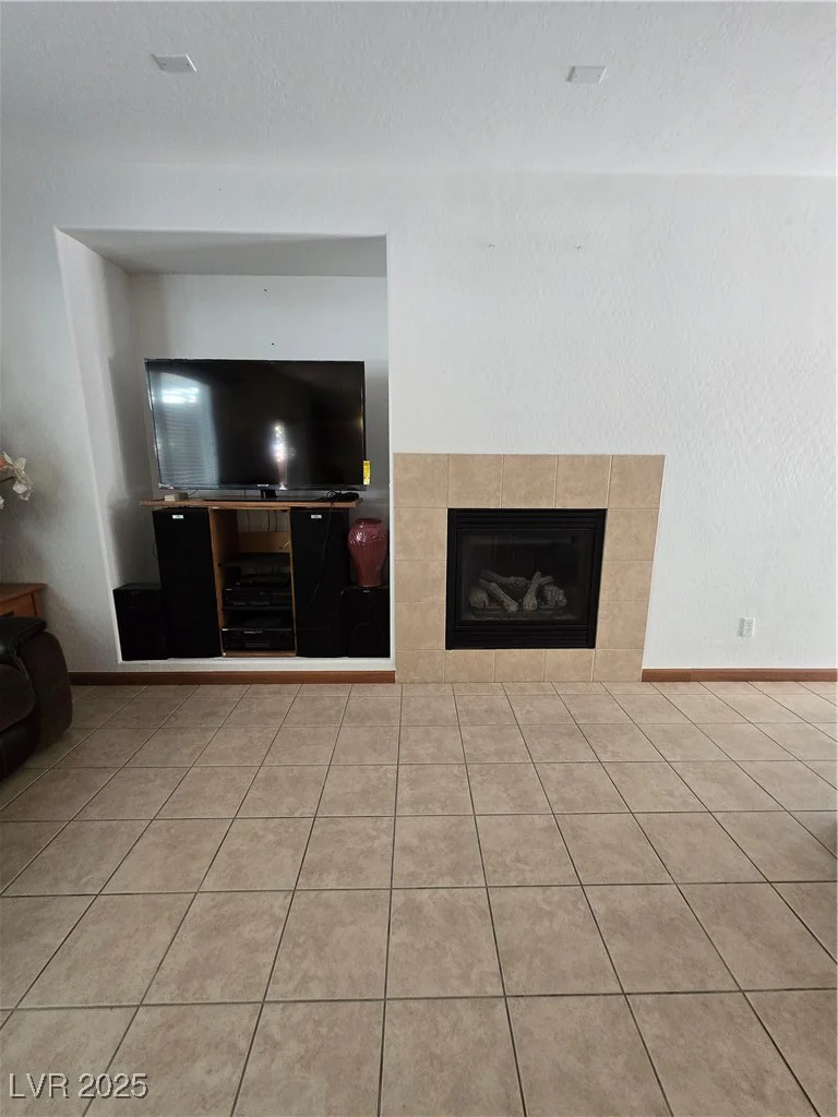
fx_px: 420
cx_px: 419
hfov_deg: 89.9
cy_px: 558
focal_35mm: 13
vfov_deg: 106.2
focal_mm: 2.2
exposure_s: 1/60
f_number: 2.2
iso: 500
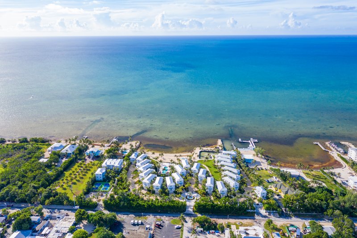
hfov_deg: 65.5
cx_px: 178
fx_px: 278
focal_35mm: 28
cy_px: 119
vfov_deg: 46.4
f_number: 3.5
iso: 100
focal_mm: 10.26
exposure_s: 1/50
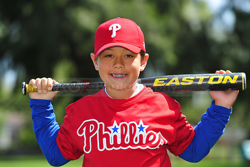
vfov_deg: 6.9
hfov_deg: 10.3
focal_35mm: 200
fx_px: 1388
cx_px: 125
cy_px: 84
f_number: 5.6
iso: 200
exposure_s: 1/400
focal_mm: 200
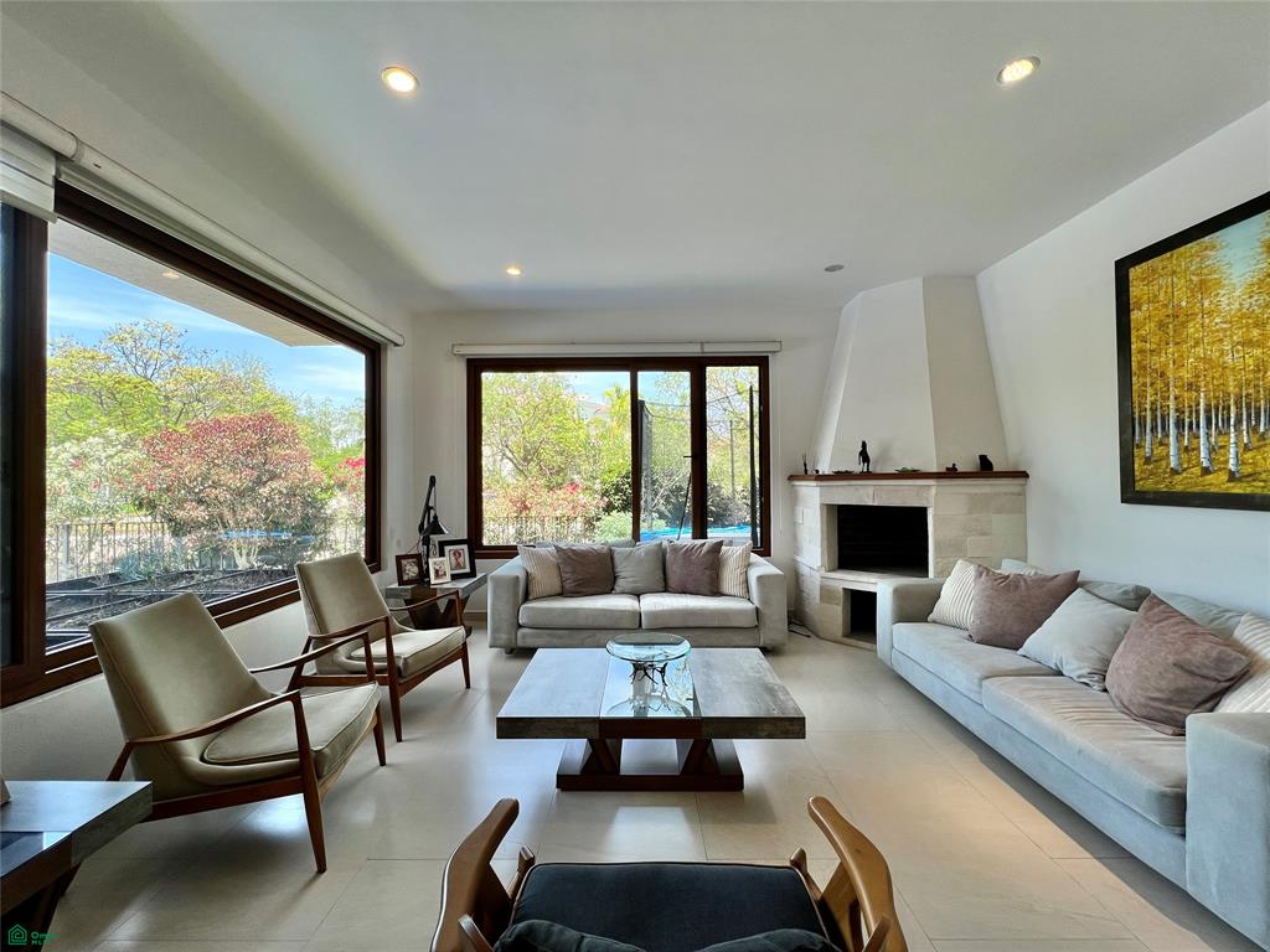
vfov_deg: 89.9
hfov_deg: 106.2
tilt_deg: +0.0
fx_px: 477
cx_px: 635
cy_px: 476
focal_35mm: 13
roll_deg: +0.3
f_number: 1.8
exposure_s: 1/164
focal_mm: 1.57
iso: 32
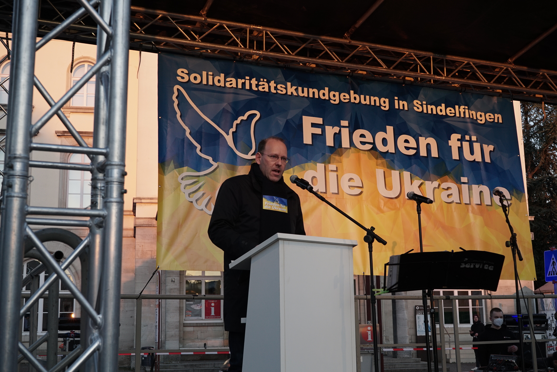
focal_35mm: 46
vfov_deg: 29.3
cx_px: 278
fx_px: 712
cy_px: 186
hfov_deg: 42.7
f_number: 9
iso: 640
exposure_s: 1/125
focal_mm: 46
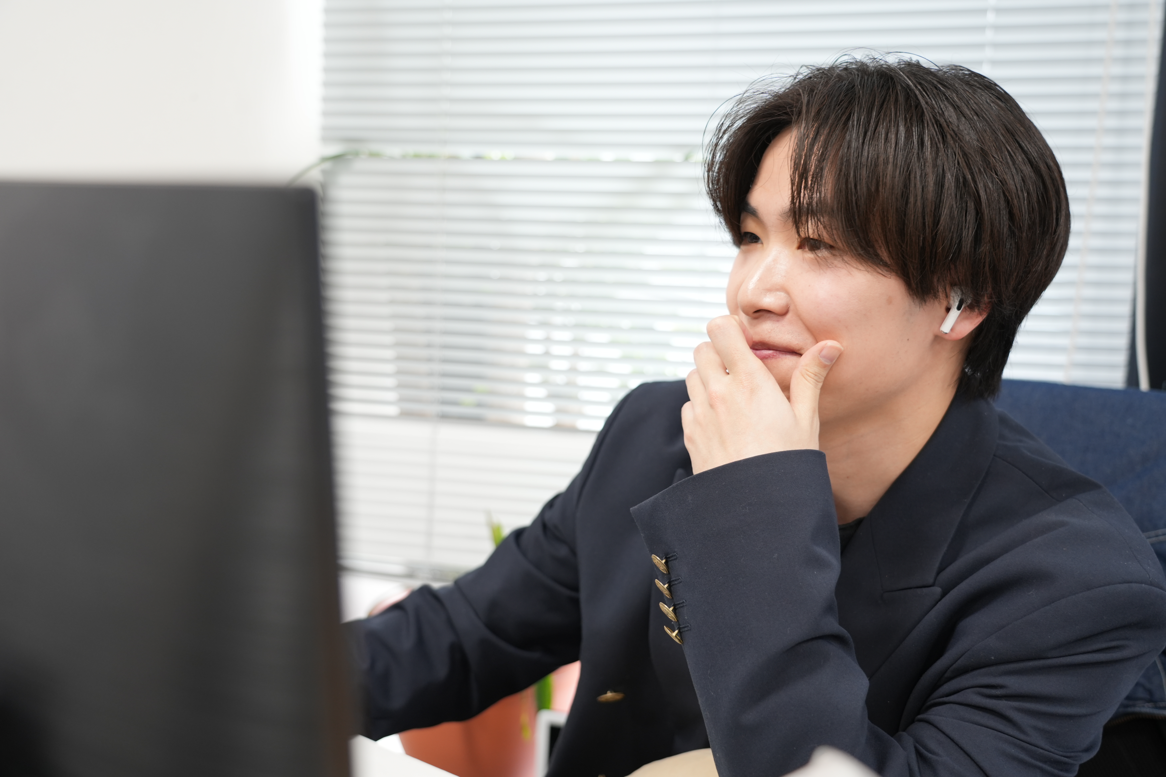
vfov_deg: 35.1
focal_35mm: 38
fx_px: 1231
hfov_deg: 50.7
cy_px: 388
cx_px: 583
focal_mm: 38
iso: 500
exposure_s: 1/60
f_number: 4
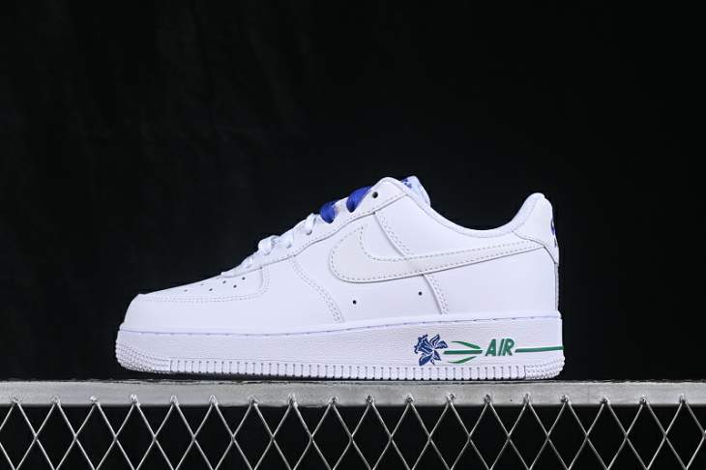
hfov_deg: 27.0
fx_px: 1470
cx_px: 353
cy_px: 235
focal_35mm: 75
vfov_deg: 18.2
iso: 160
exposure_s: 1/80
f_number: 8
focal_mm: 50
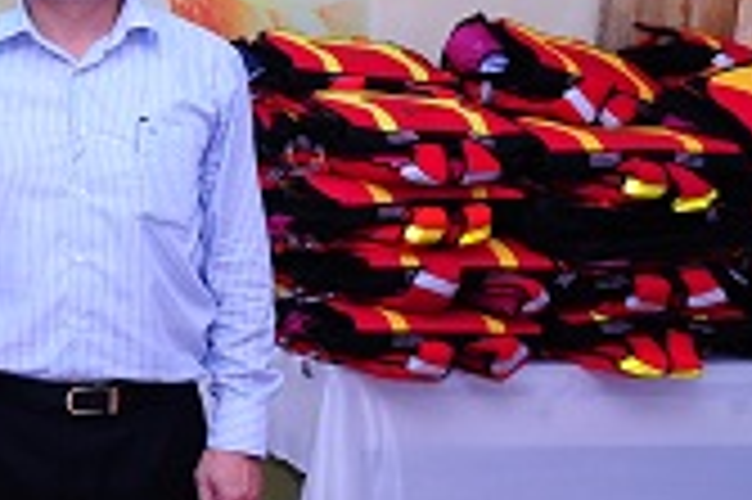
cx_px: -639
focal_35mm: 101
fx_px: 2108
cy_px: 162
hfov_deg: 16.6
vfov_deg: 13.5
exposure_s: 1/60
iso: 800
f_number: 7.1
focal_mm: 26
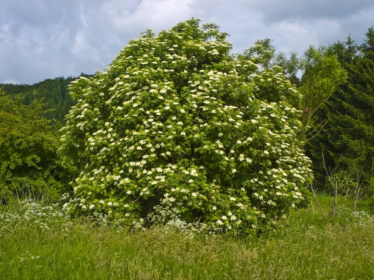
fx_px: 389
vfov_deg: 39.7
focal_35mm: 36
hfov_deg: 51.4
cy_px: 140
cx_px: 187
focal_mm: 6
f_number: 2.8
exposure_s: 1/800
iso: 50
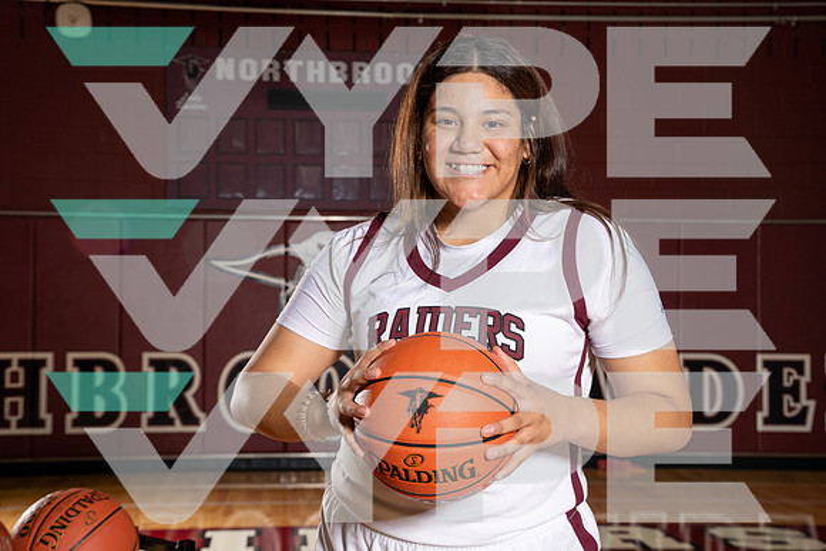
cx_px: 413
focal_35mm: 60
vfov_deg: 22.6
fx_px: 1377
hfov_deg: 33.4
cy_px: 276
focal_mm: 60
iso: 500
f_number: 8
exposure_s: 1/250
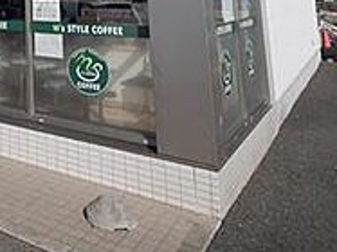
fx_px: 438
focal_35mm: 45
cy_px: -74
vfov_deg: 27.1
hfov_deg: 35.5
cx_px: -40
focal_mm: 7
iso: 200
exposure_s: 1/2500
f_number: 4
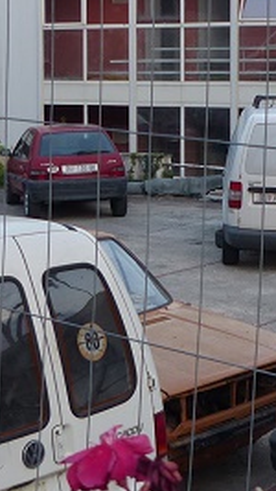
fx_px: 1276
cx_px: 243
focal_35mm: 98
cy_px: 178
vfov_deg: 21.7
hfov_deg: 12.3
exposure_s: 1/60
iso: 100
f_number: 2.8
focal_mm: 5.5
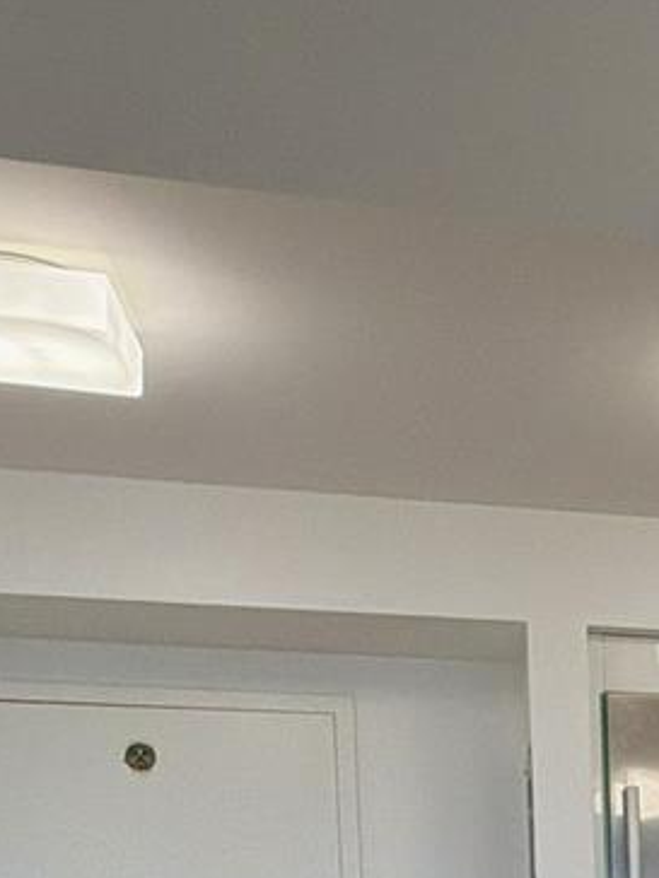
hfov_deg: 22.1
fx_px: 1498
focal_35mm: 59
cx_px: 879
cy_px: 1134
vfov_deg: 27.5
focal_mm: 2.22
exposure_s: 1/120
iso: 160
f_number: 2.2
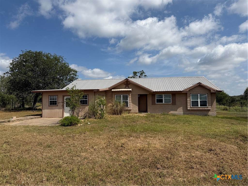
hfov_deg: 71.6
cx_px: 124
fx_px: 172
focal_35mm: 24
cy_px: 93
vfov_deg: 56.8
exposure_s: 1/9091
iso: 80
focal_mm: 6.76
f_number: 1.78
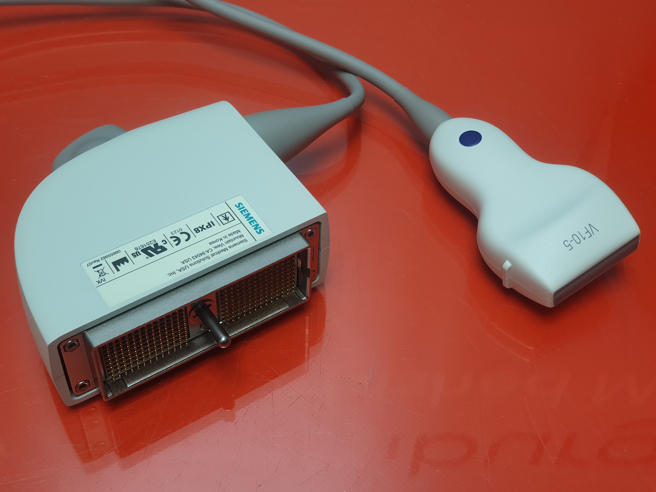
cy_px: 246
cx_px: 328
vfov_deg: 28.0
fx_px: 985
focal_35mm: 52
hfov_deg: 36.8
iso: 40
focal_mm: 6
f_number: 2.4
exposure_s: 1/33
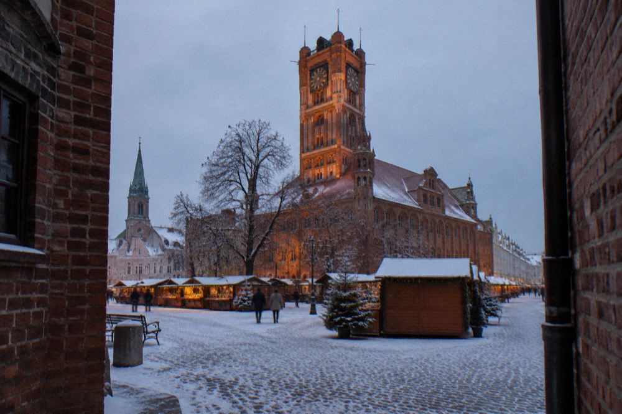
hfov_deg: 41.9
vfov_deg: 28.6
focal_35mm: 47
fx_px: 812
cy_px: 207
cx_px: 311
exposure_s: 1/100
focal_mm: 47
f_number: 4.5
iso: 6400
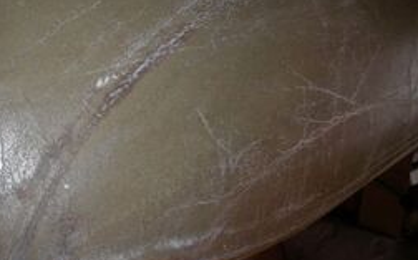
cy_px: 84
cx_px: 124
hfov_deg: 37.6
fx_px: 603
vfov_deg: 24.2
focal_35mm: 53
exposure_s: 1/40
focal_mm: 5.8
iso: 160
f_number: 2.6
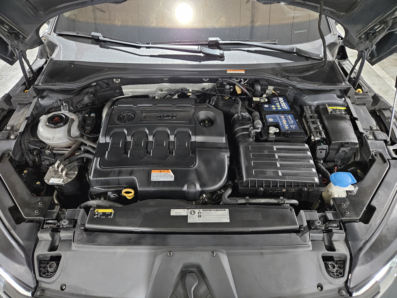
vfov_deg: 58.9
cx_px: 198
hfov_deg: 73.9
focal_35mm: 23
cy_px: 149
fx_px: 264
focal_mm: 5.4
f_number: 1.8
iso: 1250
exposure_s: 1/24
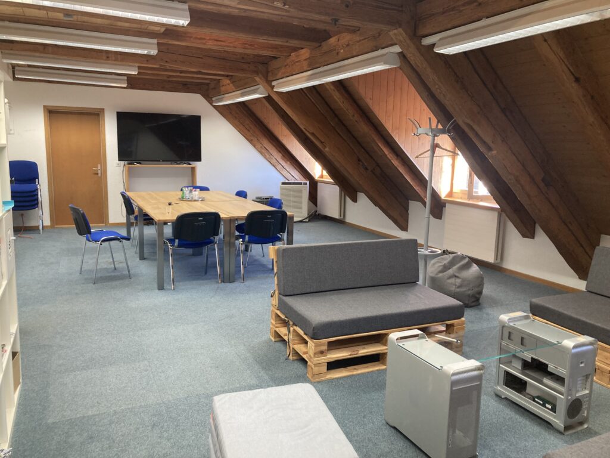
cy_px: 229
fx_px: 493
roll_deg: -0.8
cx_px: 305
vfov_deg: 49.7
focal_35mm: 28
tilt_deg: -8.5
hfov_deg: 63.4
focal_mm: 3.99
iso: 100
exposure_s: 1/50
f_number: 1.8
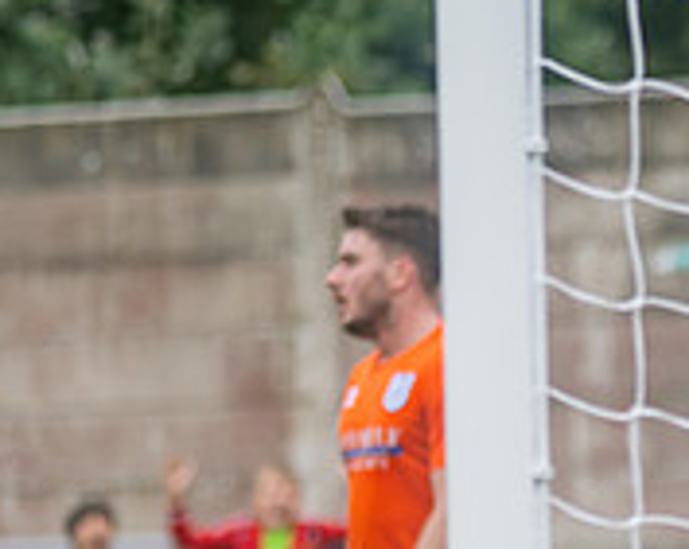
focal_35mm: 834
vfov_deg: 1.9
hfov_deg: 2.3
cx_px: 993
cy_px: 579
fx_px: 16979
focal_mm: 155
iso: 360
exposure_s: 1/1250
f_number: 2.8
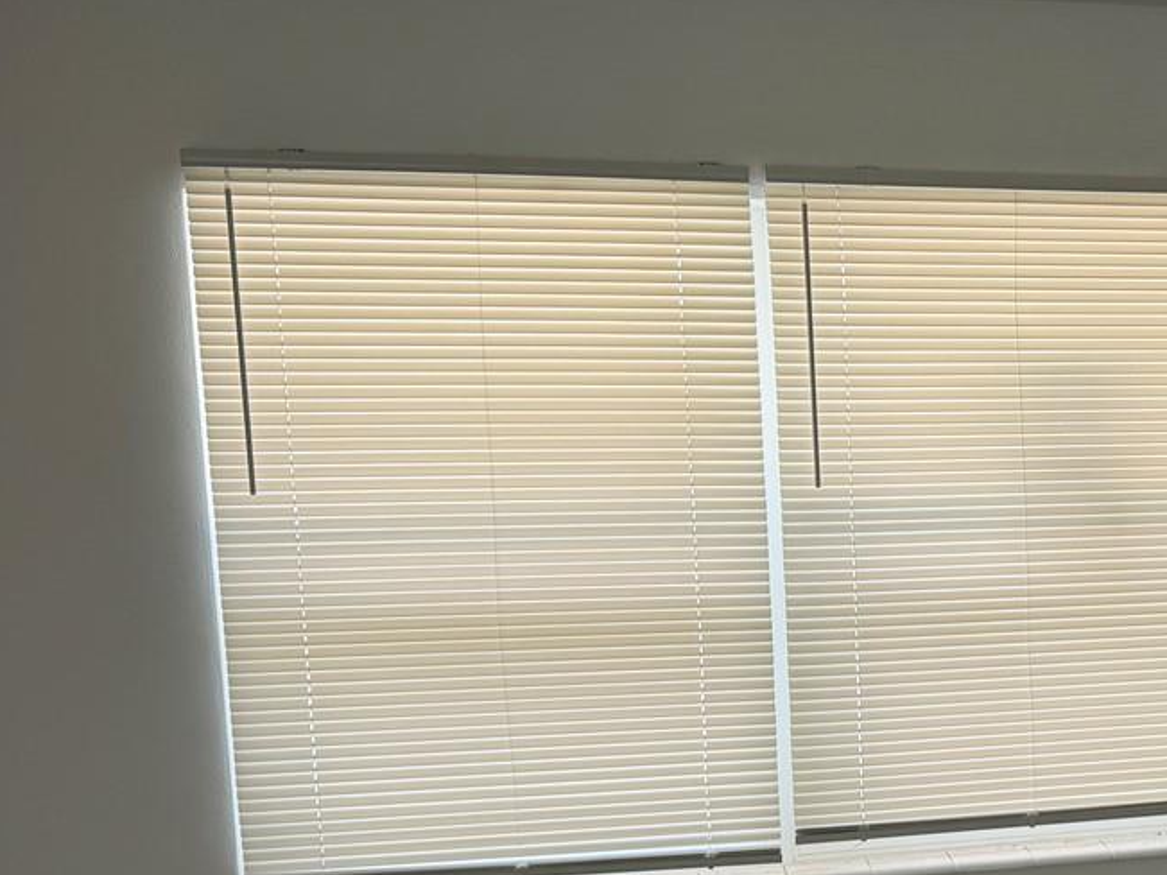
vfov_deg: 24.5
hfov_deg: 29.9
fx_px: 1989
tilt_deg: -9.8
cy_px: 665
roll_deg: +1.3
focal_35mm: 59
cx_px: 1228
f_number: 1.78
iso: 50
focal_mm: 6.76
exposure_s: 1/133
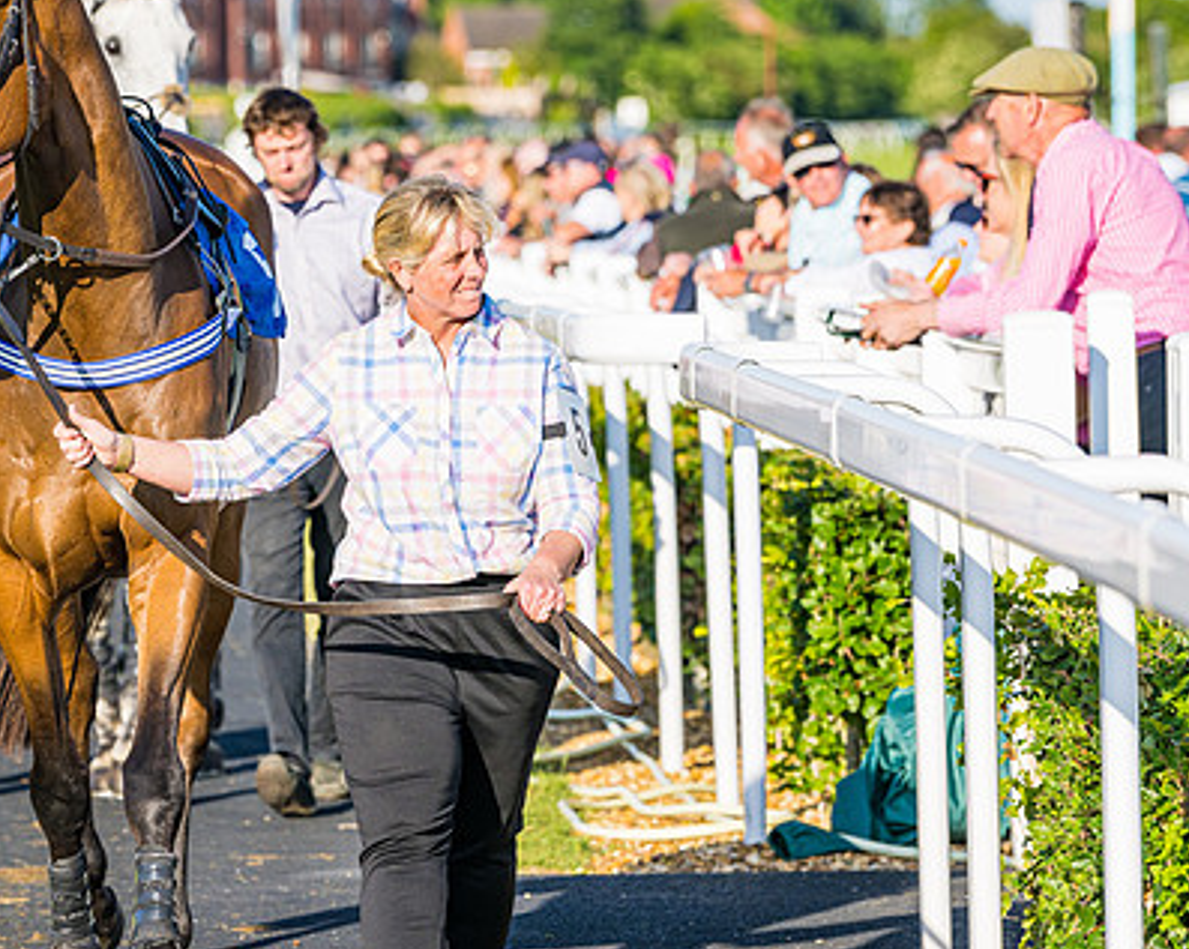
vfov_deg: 5.9
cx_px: 458
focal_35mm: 264
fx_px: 9283
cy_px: 461
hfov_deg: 7.3
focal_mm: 165
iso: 200
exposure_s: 1/1250
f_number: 5
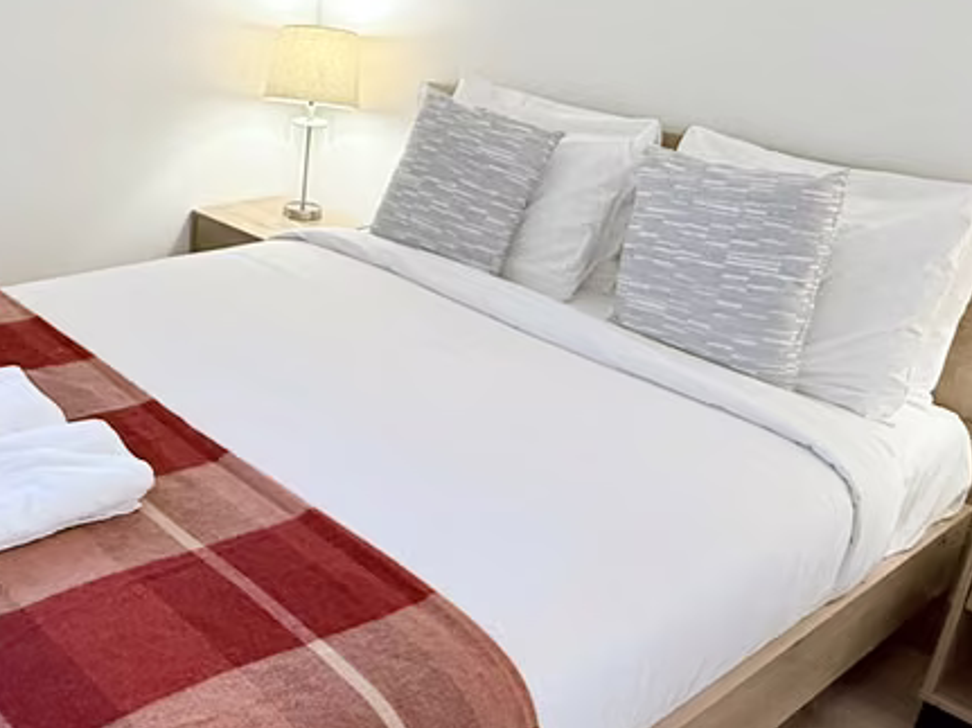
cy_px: 300
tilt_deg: -19.2
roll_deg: -3.0
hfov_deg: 45.8
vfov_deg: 36.7
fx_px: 1095
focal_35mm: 39
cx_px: 219
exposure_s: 1/120
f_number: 2.2
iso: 320
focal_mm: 2.22
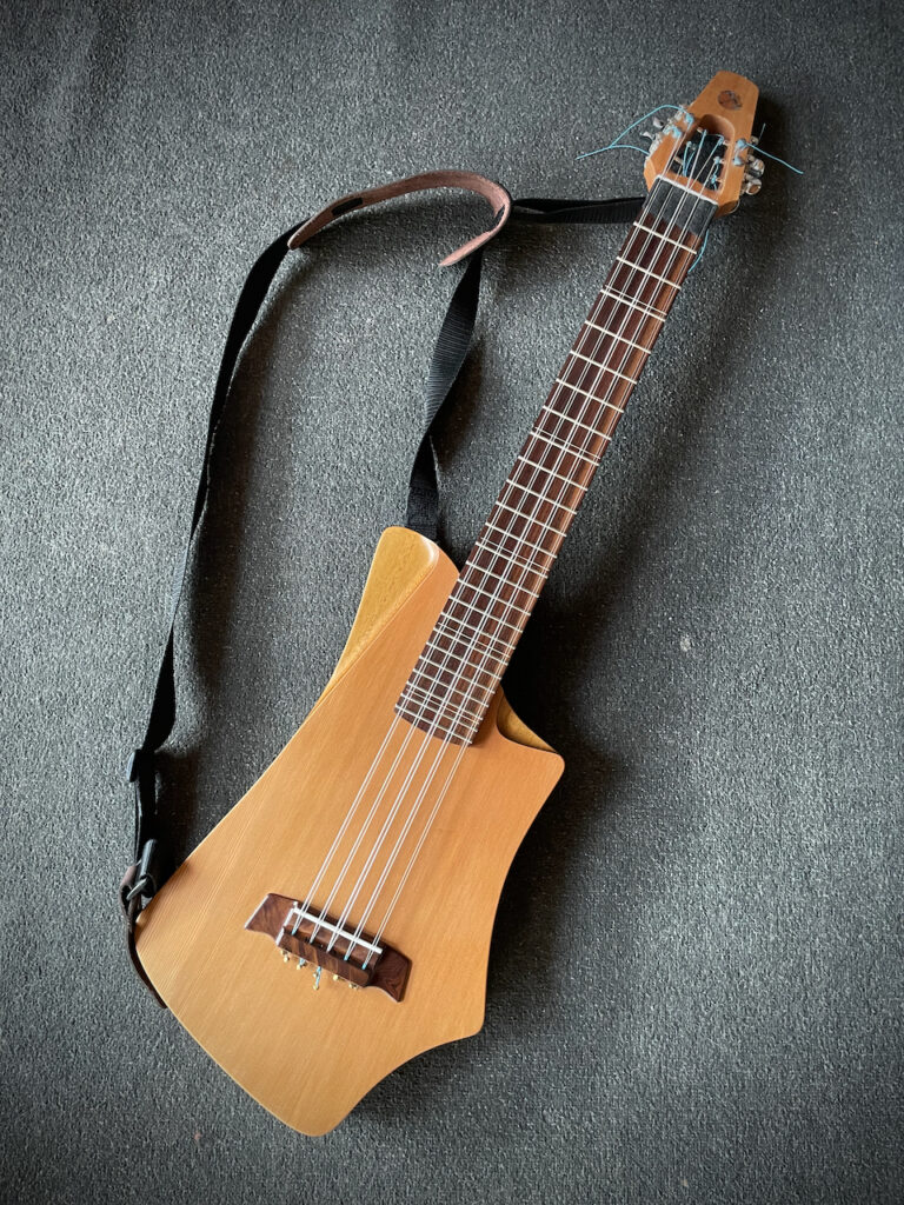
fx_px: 905
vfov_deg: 67.3
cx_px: 452
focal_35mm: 26
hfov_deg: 53.1
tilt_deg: -79.8
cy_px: 602
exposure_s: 1/60
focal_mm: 4.2
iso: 320
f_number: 1.6
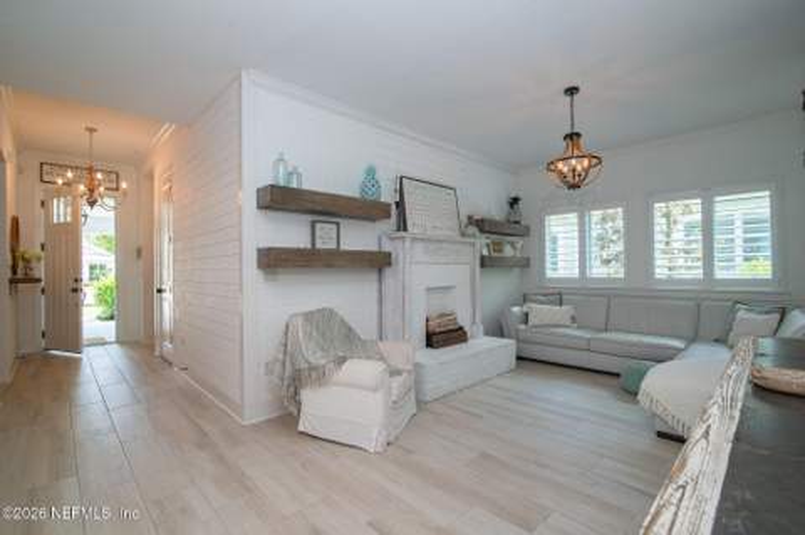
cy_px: 268
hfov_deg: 96.8
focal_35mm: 16
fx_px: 357
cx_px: 402
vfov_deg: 73.6
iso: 250
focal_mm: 16
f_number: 8
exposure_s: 1/50
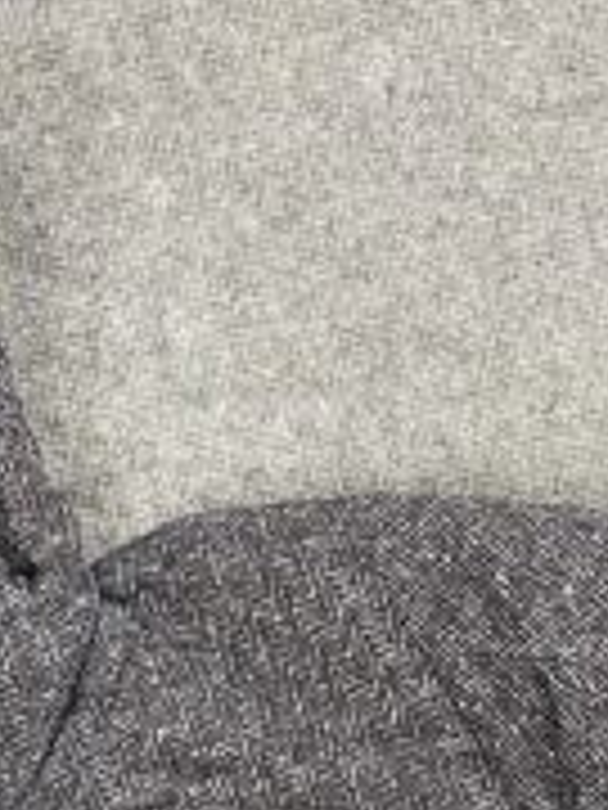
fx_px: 1803
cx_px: -72
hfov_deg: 18.4
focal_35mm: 77
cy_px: 1046
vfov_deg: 22.7
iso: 125
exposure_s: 1/50
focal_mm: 4.25
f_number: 1.8
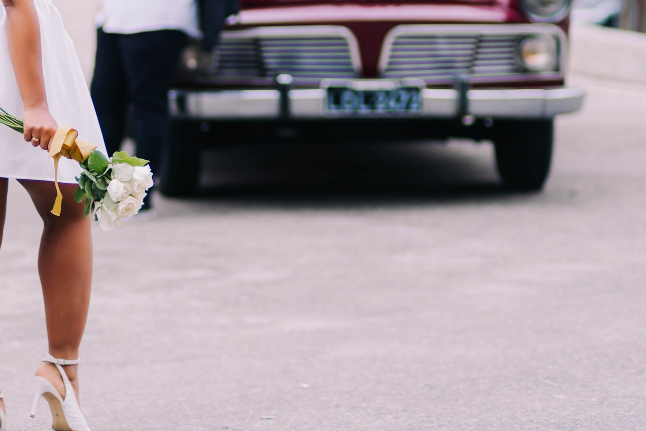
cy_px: 44
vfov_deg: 8.0
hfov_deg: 12.0
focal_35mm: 171
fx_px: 3069
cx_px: 121
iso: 100
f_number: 1.8
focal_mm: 85
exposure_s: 1/500
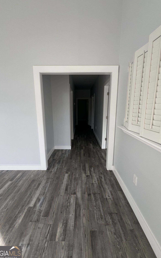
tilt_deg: -5.6
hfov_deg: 78.6
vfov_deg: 105.3
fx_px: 98
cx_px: 81
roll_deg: -1.1
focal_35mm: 14
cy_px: 128
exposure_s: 1/99
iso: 40
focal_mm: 1.57
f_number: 1.8
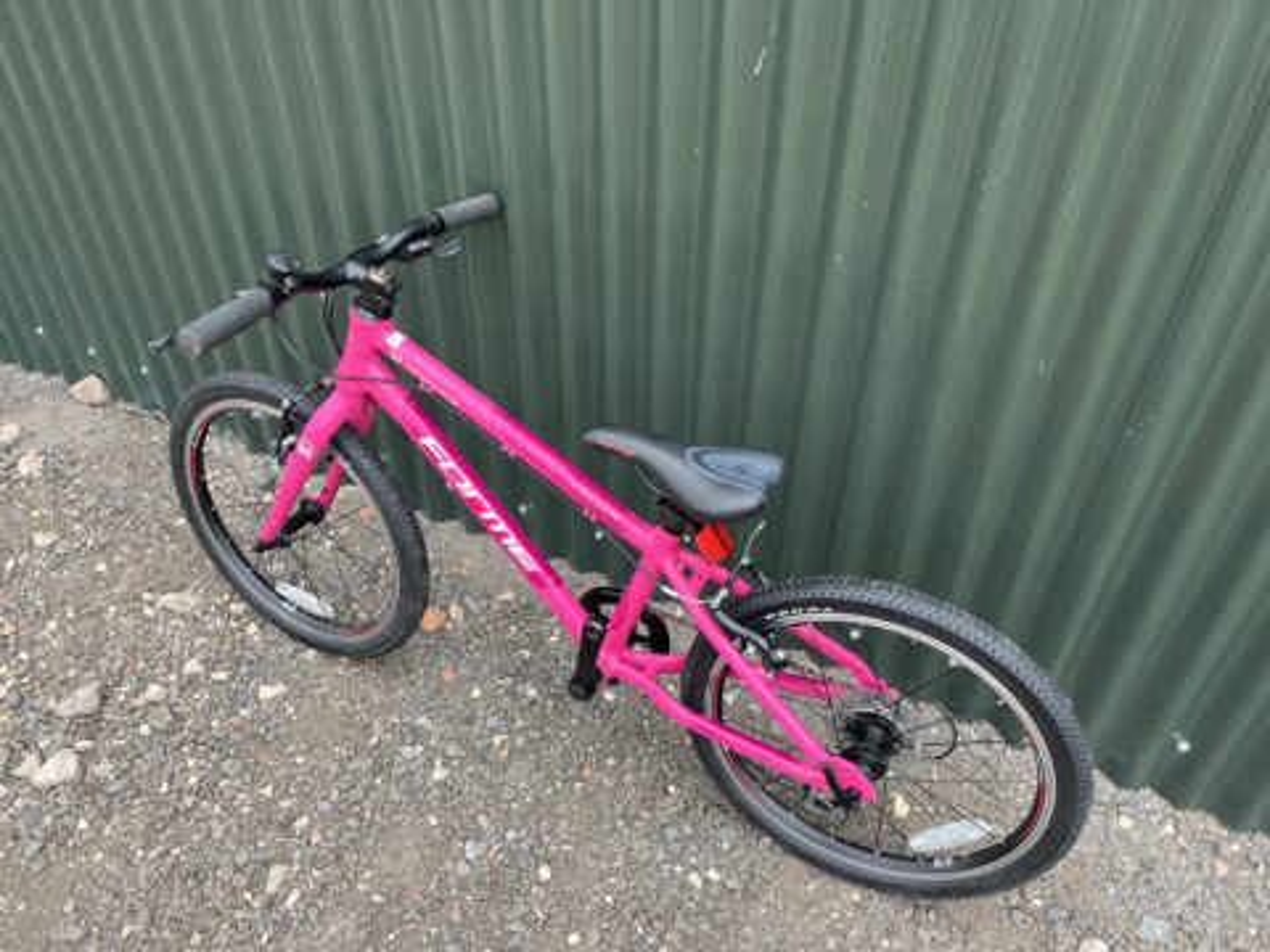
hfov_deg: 67.3
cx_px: 635
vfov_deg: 53.1
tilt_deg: -37.0
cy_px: 476
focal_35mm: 26
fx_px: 954
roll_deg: +1.6
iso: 50
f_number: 1.6
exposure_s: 1/440
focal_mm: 5.1
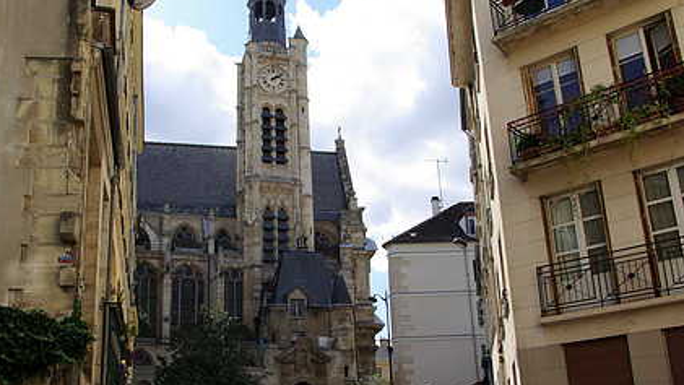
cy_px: 224
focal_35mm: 39
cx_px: 271
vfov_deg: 30.4
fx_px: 707
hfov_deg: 51.2
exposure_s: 1/500
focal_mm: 18
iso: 200
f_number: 8
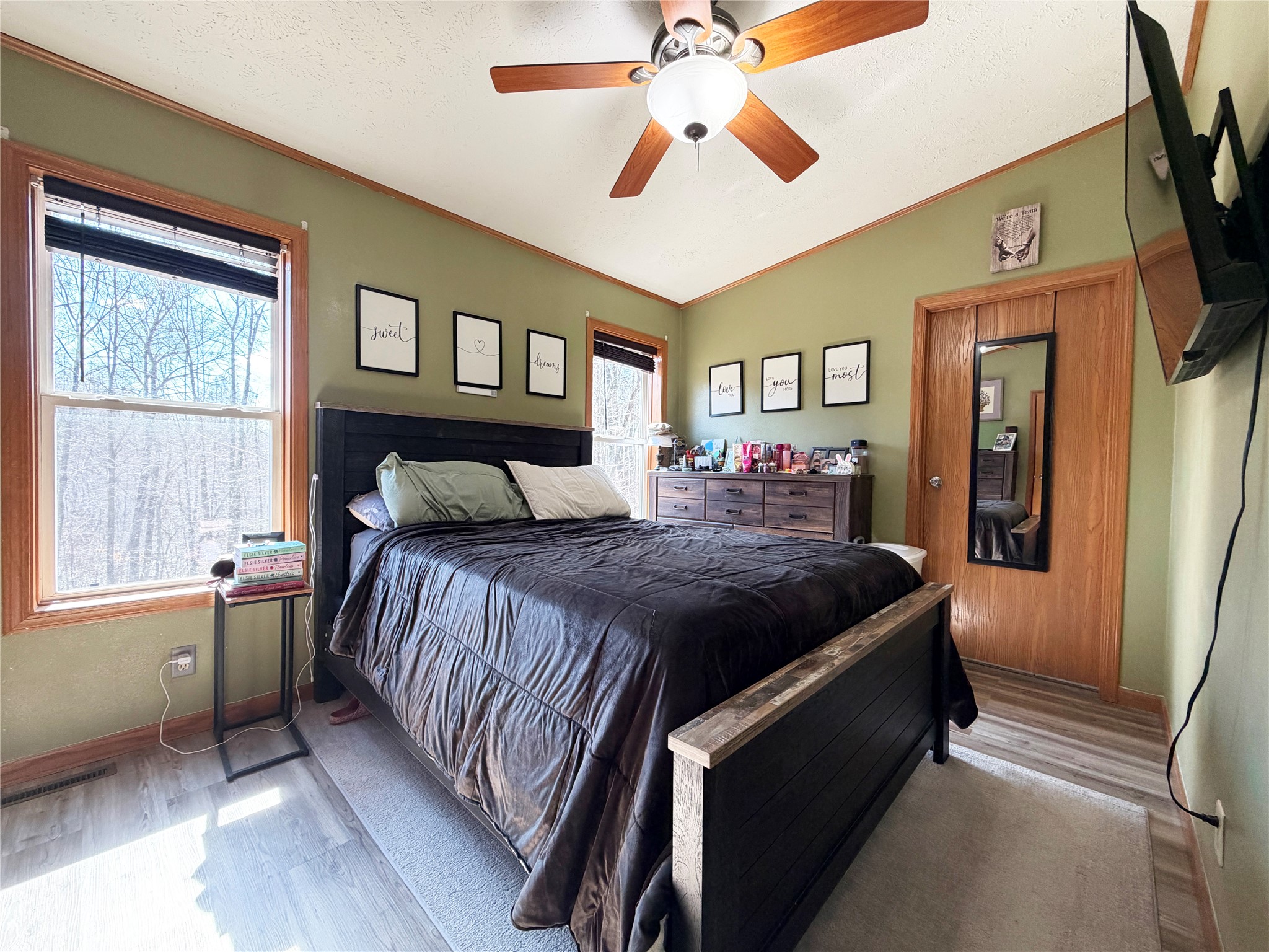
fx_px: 513
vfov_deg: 85.7
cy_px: 476
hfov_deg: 102.1
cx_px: 634
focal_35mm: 14
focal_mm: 2.22
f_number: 2.2
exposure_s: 1/120
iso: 250
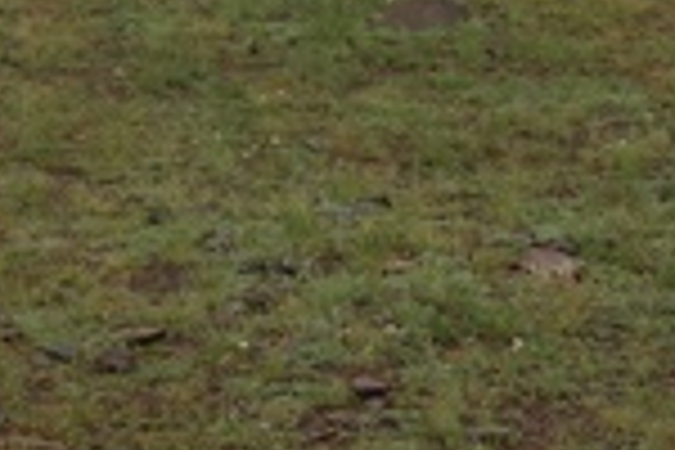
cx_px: 950
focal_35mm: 276
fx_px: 5175
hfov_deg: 7.4
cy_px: -533
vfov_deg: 4.9
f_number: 5.6
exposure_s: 1/200
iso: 125
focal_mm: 20.43
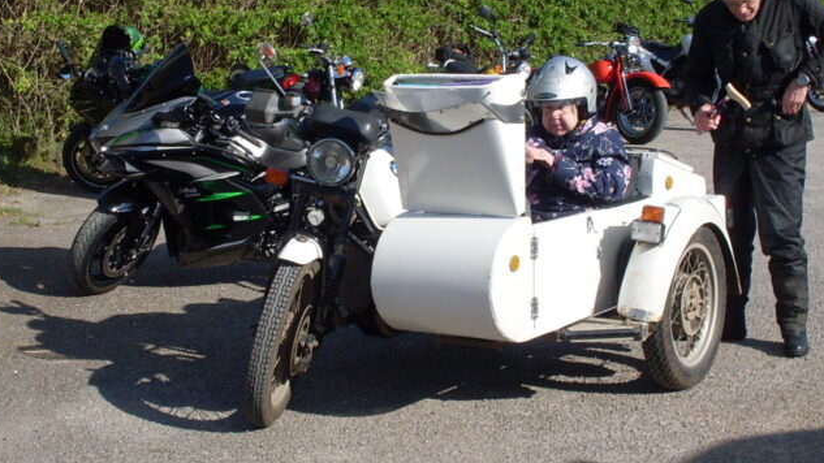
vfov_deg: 18.0
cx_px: 419
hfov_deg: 31.4
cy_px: 213
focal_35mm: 67
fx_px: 1464
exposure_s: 1/250
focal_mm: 6.3
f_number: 8.4
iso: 80
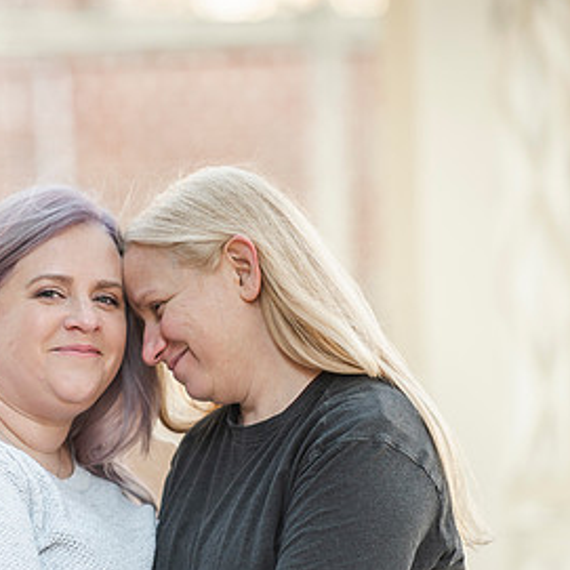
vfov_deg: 5.2
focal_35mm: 338
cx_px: 198
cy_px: 343
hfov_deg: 5.2
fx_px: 6297
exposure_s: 1/160
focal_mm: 175
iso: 400
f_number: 2.8
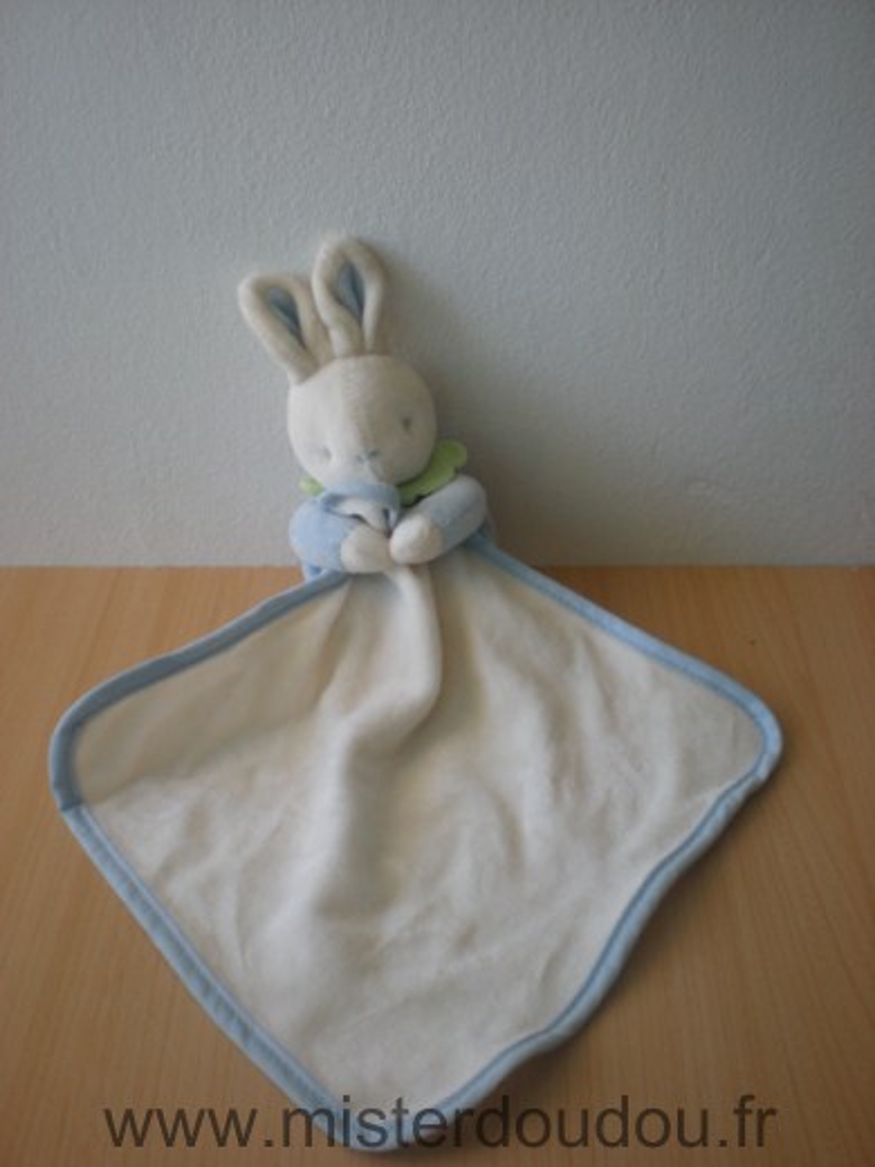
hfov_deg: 37.7
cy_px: 584
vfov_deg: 49.0
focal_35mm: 38
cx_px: 438
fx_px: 1281
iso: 88
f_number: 3.1
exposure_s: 1/61.7
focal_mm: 6.3
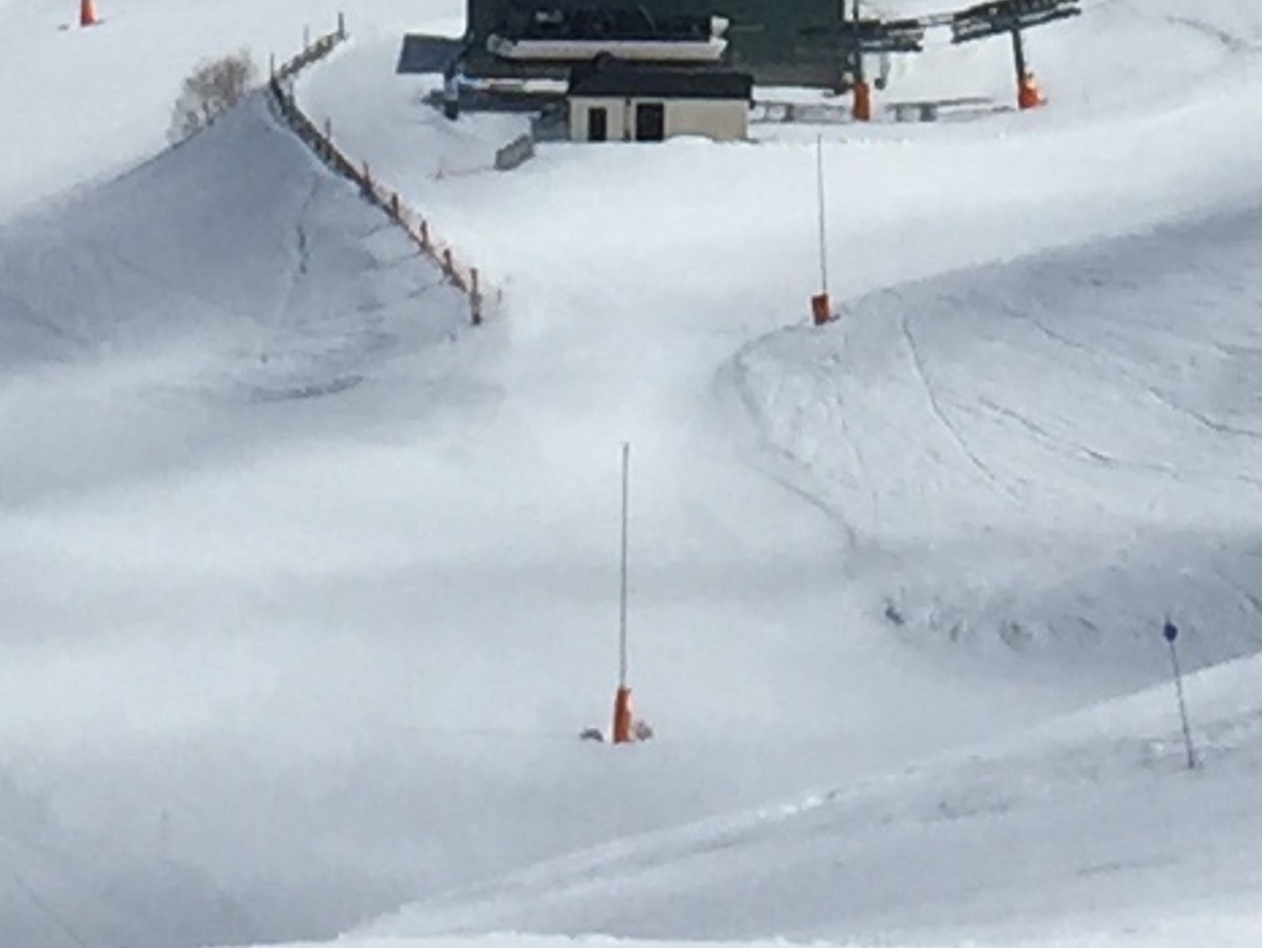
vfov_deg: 6.9
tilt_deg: -4.7
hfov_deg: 9.7
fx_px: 7405
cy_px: -1436
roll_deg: -0.2
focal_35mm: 203
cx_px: 1032
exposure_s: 1/13333
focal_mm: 4.15
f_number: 2.2
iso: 32
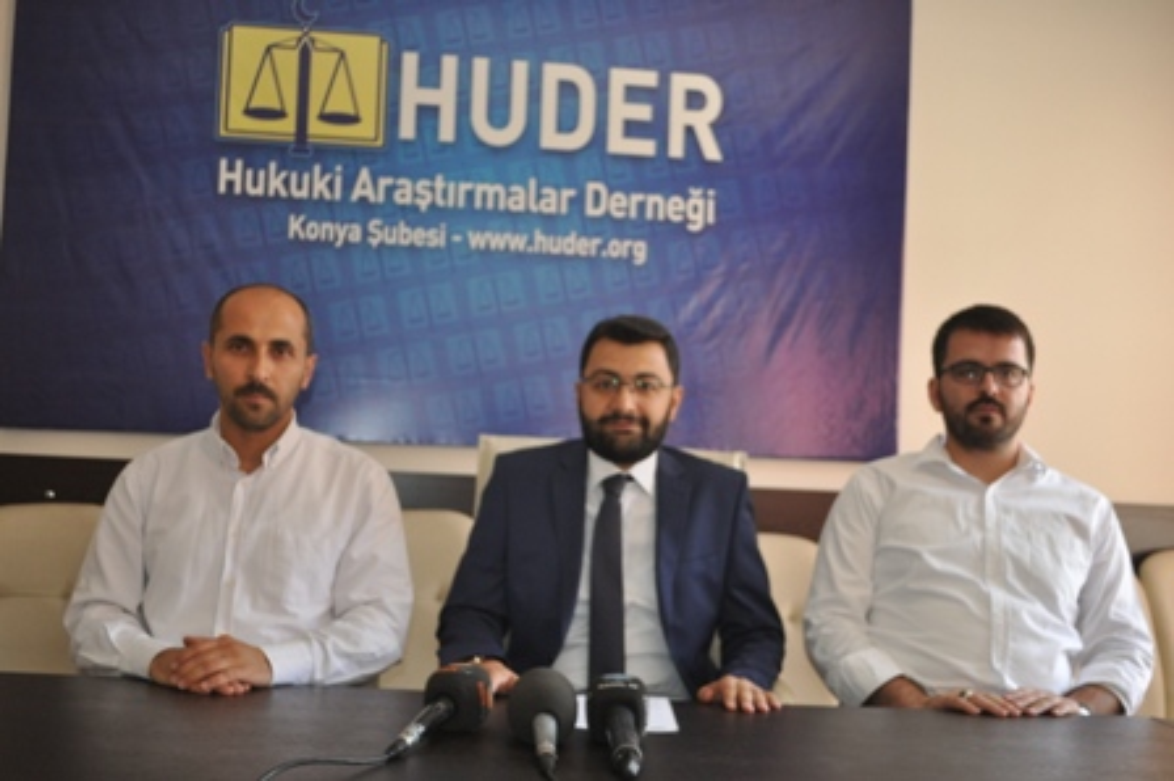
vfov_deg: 31.8
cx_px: 587
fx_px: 1369
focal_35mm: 42
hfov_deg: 46.4
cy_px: 390
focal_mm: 28
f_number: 4.5
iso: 800
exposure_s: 1/100
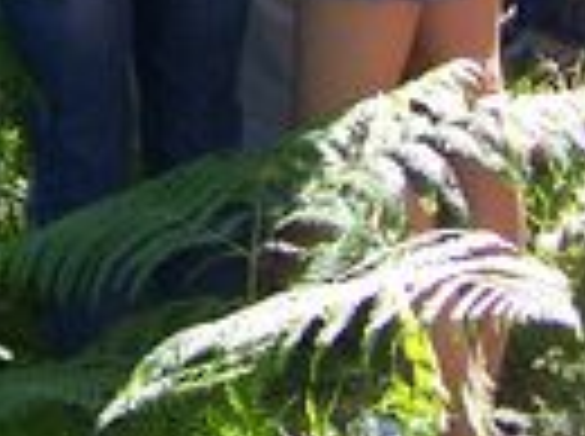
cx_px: -144
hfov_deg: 11.4
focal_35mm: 170
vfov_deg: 8.2
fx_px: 2868
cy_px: -492
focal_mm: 6.3
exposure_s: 1/60
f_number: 2.8
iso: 80
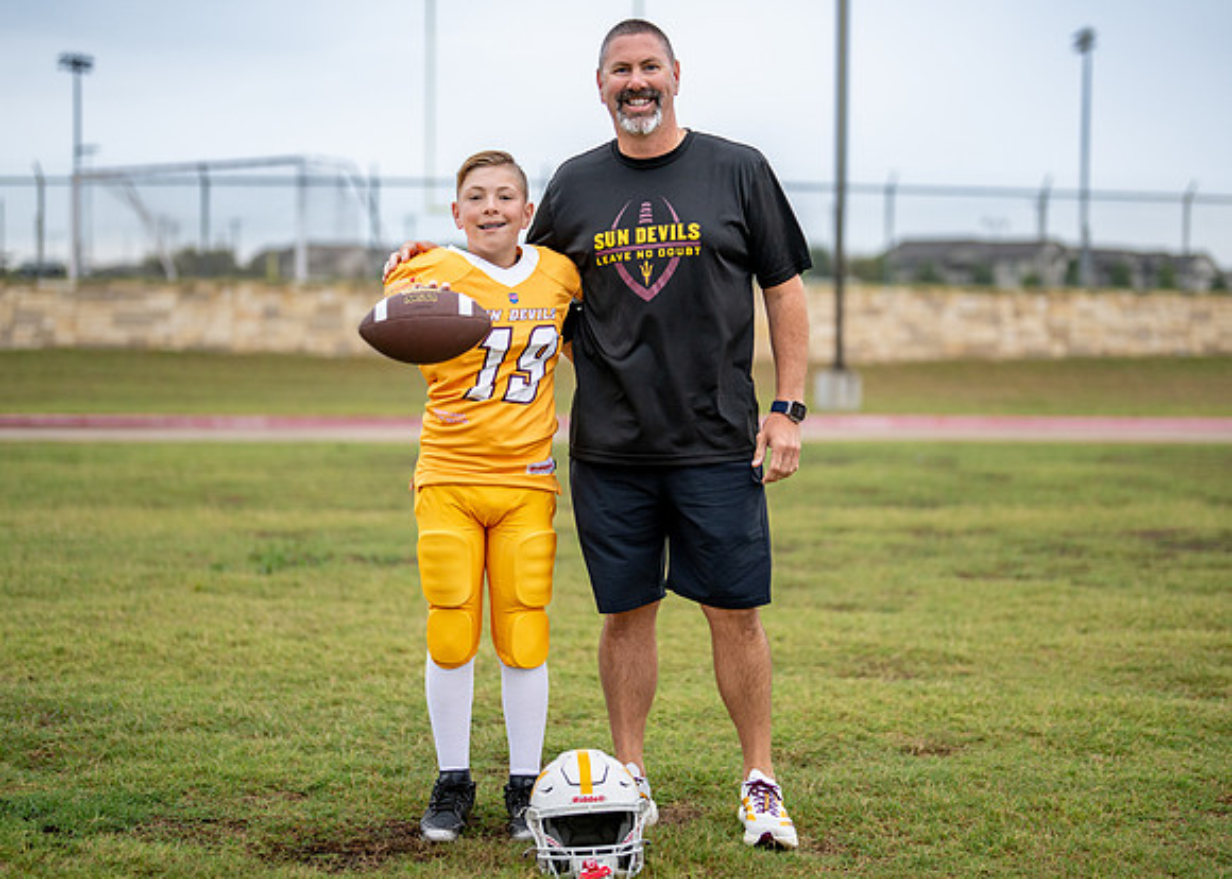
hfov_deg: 31.4
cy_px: 435
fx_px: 2190
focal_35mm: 63
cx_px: 641
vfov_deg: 22.7
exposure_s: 1/1600
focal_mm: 50
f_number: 1.2
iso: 320
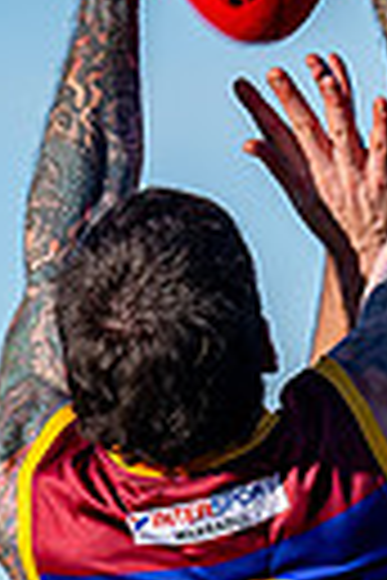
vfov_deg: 0.7
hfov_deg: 0.5
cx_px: 136
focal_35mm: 2766
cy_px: 796
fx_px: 44598
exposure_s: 1/1600
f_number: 4
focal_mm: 500
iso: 110
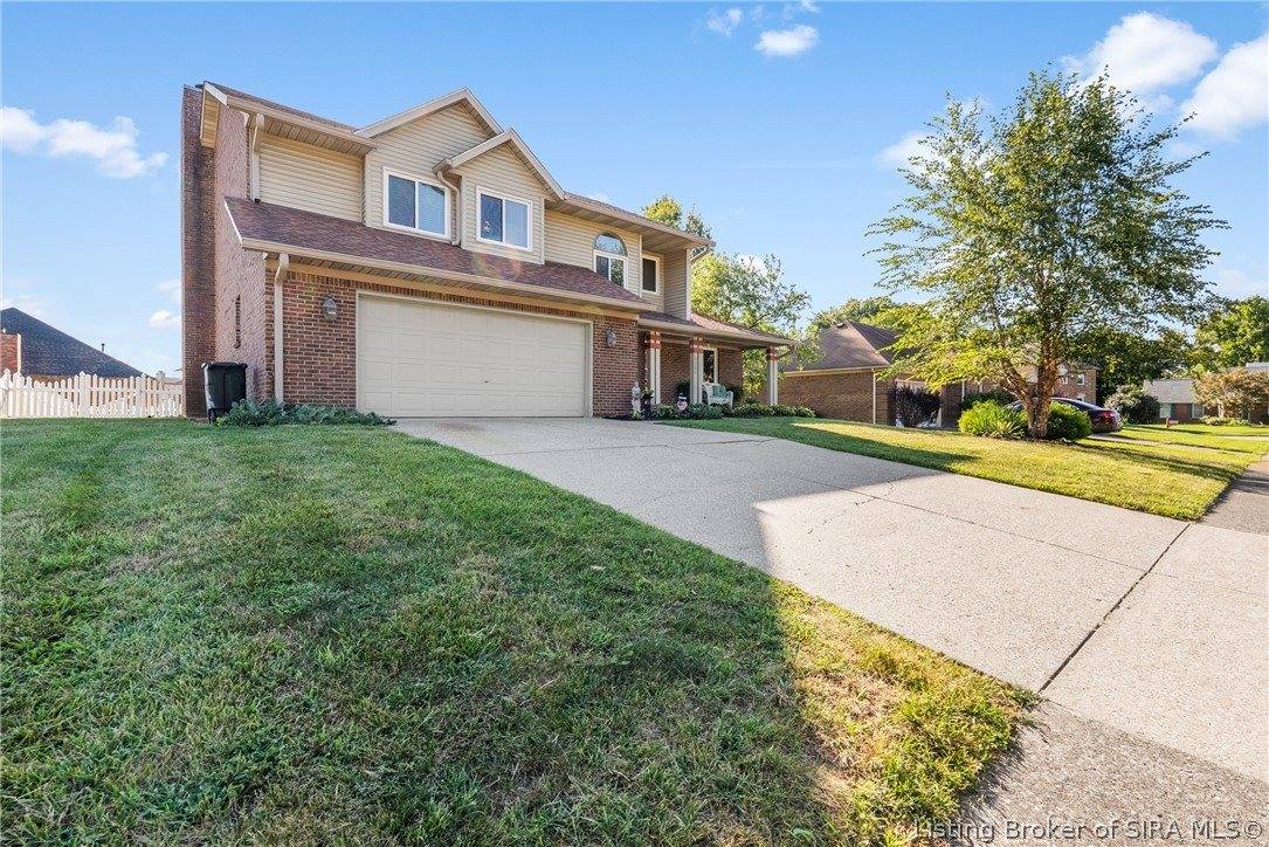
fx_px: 564
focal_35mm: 16
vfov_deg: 73.8
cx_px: 634
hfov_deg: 96.7
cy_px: 424
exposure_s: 1/640
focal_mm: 16
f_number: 11
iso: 800
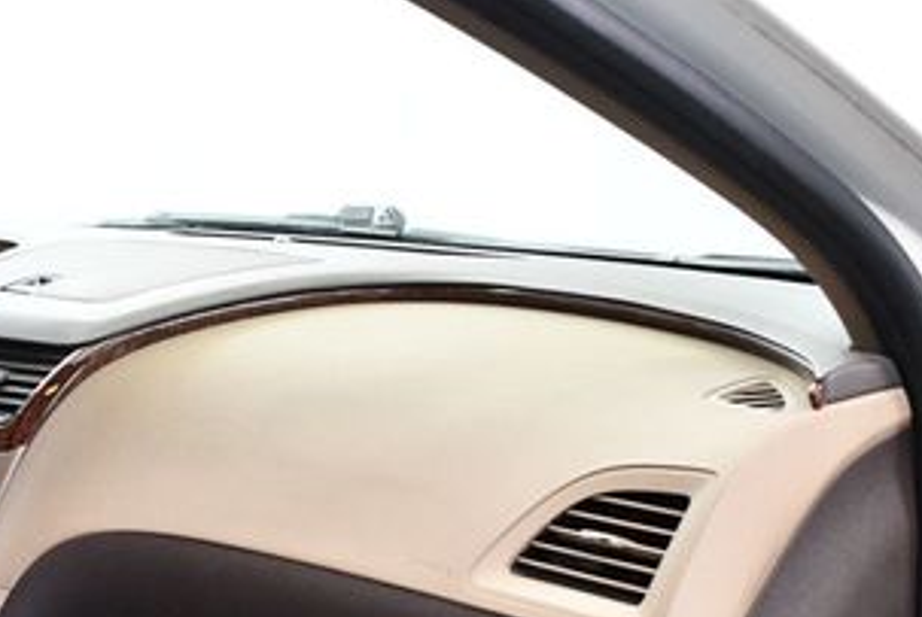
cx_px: 107
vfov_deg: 17.8
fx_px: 1949
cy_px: 547
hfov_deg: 25.8
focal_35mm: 76
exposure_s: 1/100
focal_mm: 18
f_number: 3.5
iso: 3200
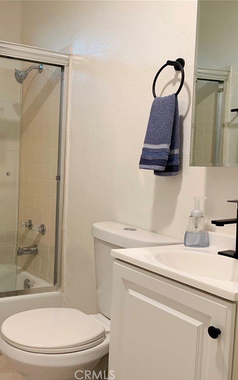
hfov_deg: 32.5
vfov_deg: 52.7
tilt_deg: -3.0
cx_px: 17
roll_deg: -1.7
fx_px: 384
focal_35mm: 37
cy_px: 191
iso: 125
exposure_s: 1/60
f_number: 1.8
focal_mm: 4.25
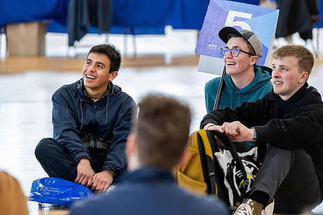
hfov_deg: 10.3
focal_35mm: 200
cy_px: 108
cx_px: 162
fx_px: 1795
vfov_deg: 6.9
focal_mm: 200
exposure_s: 1/200
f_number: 4
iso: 3200
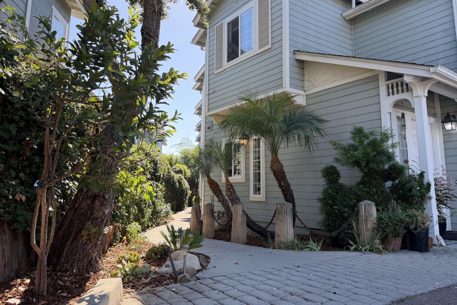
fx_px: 343
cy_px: 128
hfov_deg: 67.4
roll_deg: +0.0
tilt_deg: +8.8
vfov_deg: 47.7
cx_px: 234
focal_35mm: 27
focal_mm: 6.76
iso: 100
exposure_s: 1/1271
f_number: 1.78
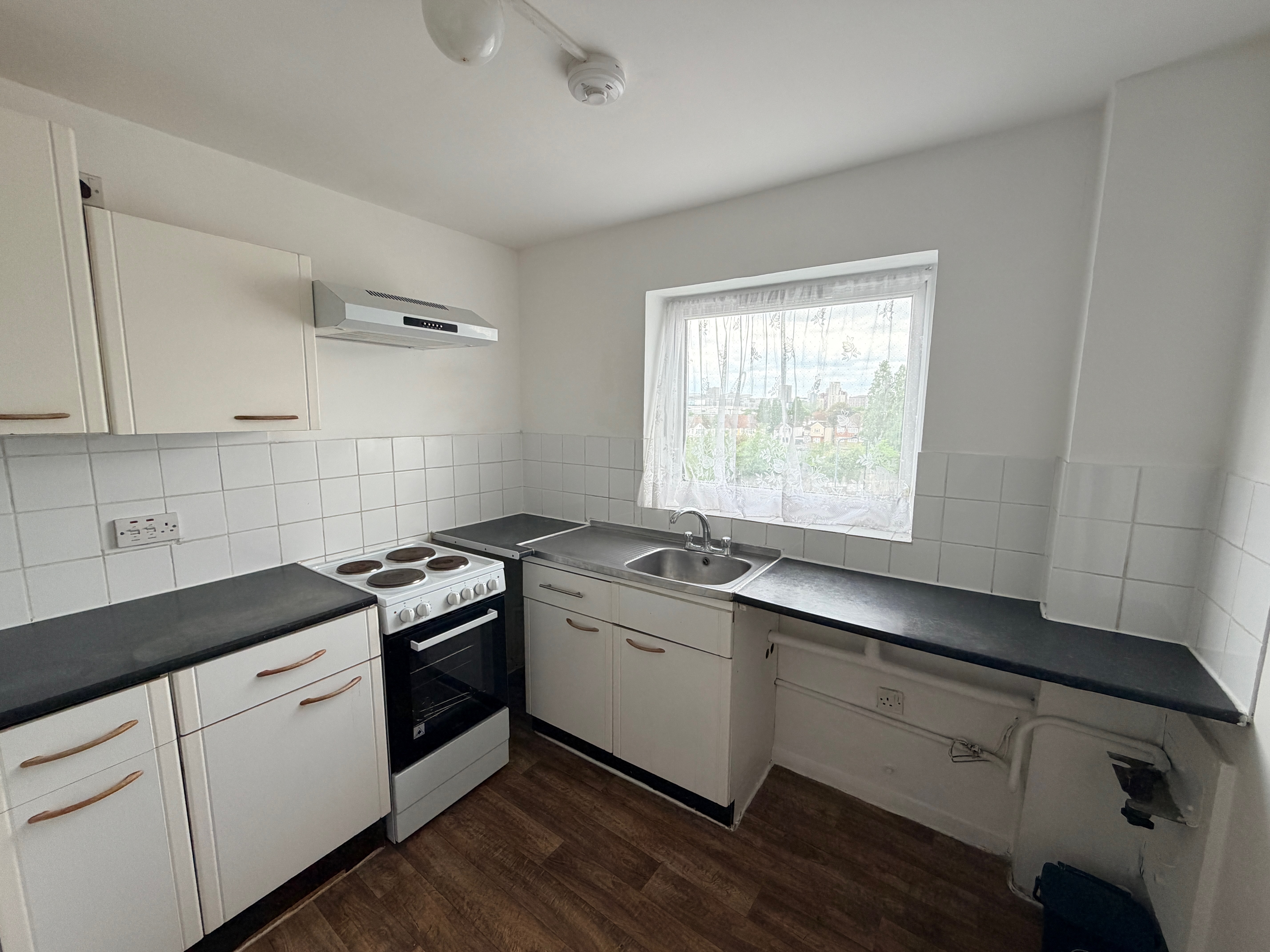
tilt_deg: -8.7
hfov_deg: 102.1
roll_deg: -0.8
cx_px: 635
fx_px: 514
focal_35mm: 14
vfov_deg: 85.7
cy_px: 476
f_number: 2.2
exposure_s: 1/121
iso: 200
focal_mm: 2.22
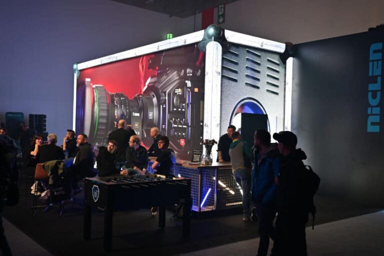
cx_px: 192
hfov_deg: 53.2
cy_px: 128
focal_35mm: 36
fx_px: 384
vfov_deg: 36.8
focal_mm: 36
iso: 640
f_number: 4
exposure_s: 1/125
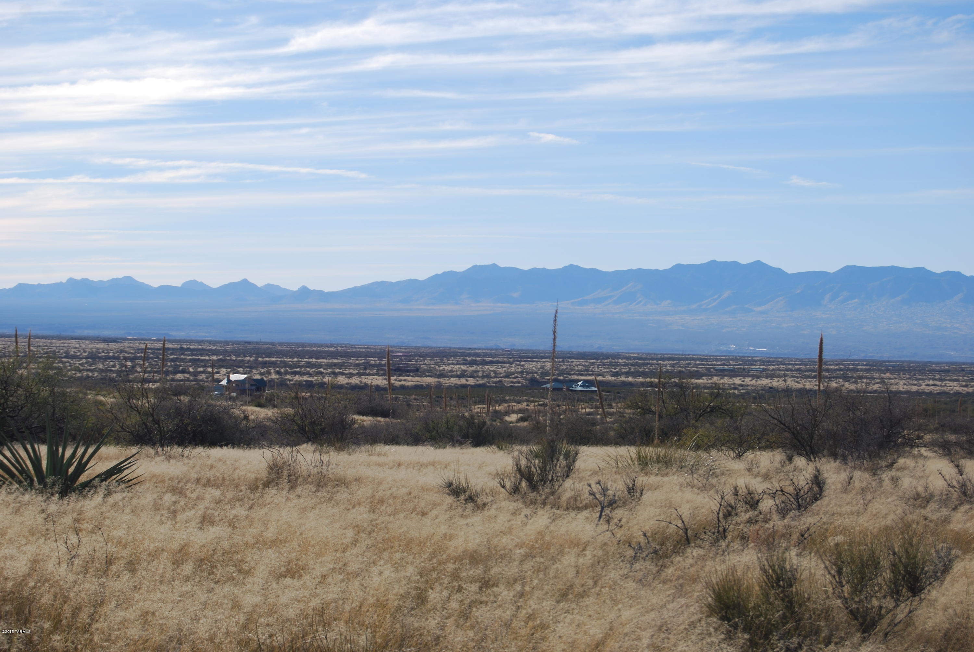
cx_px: 487
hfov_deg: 24.6
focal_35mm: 82
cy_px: 326
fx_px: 2235
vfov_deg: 16.6
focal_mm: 55
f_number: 8
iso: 100
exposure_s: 1/250
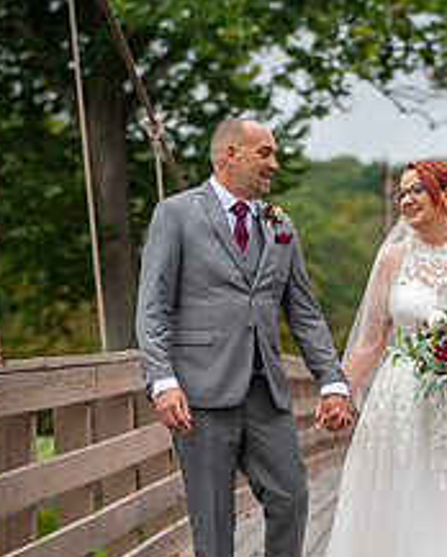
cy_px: 411
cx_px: 346
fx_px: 2890
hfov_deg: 8.8
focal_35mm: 175
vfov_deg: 11.0
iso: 80
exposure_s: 1/125
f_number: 3.2
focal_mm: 90
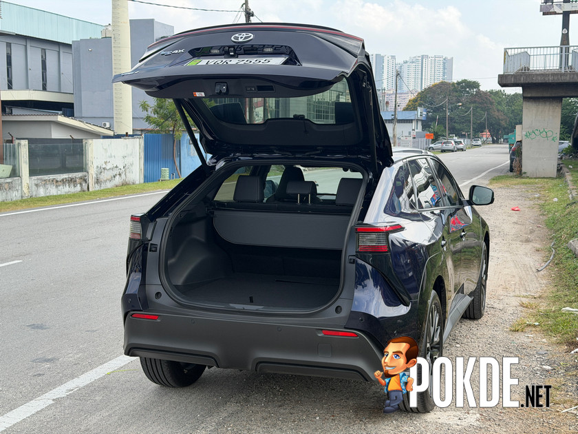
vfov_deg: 30.3
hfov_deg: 39.7
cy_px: 217
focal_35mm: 48
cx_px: 289
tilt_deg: -6.5
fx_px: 801
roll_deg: +0.4
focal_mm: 6.76
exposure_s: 1/1715
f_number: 1.78
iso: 80
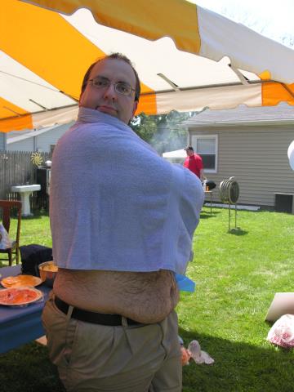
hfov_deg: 40.7
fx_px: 396
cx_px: 147
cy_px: 196
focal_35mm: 35
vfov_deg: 52.6
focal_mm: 8.9
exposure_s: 1/135
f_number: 5
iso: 50
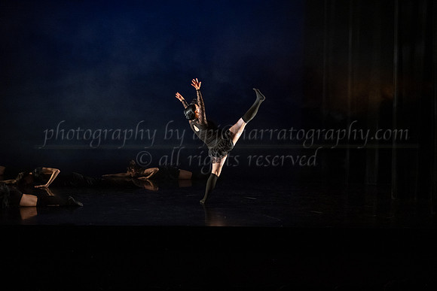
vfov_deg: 18.2
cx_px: 218
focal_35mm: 75
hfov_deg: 27.0
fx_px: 911
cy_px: 146
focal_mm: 75
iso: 4000
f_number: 3.2
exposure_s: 1/400
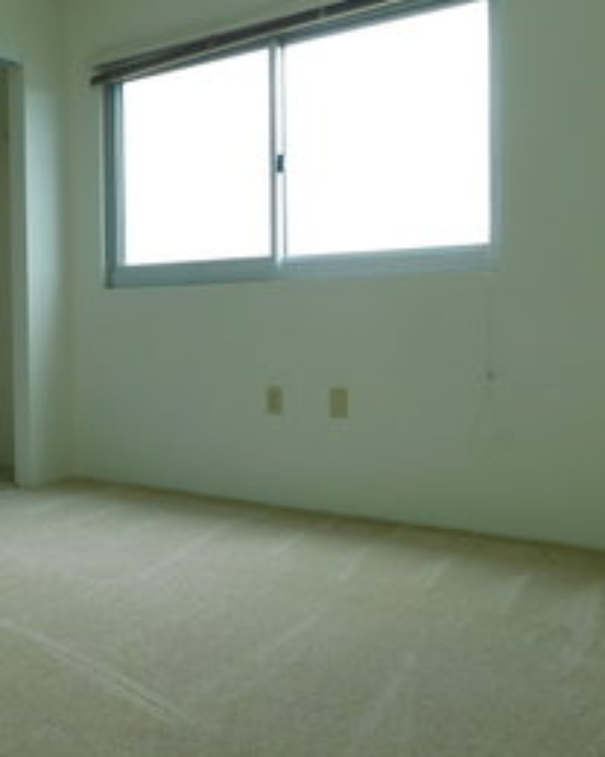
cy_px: 365
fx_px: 829
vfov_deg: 49.1
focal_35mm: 37
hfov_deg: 39.1
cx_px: 156
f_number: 3
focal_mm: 4
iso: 125
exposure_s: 1/160
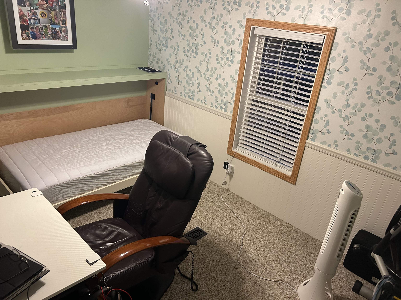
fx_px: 301
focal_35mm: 26
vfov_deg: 53.1
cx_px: 200
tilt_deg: -24.4
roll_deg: -6.3
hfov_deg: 67.3
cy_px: 150
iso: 400
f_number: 1.5
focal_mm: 5.7
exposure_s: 1/60
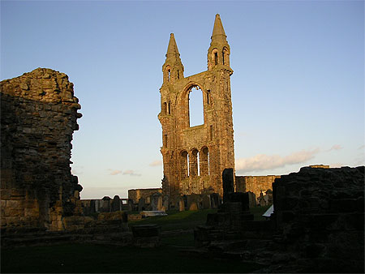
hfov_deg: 49.0
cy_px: 137
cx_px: 182
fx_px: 401
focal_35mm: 38
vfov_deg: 37.8
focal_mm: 5.8
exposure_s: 1/386
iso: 50
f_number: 2.8
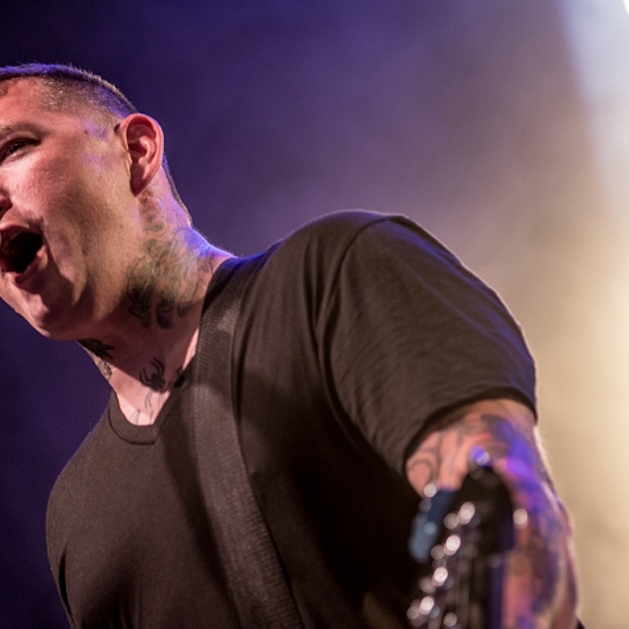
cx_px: 160
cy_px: 316
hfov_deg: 9.1
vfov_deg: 9.1
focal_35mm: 193
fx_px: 3968
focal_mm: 100
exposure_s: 1/100
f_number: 2.8
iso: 640
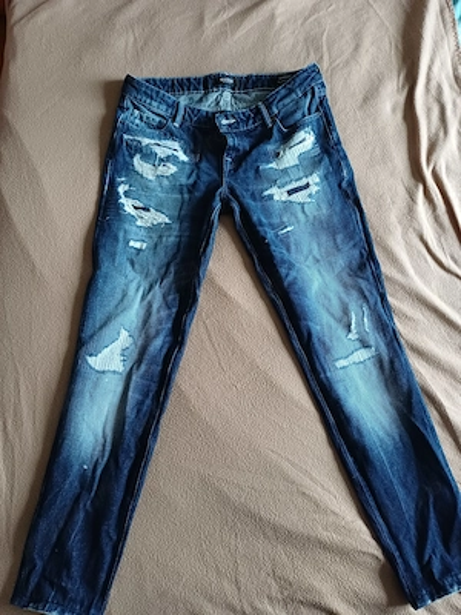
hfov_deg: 54.9
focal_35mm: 25
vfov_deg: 69.4
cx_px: 230
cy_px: 308
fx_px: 444
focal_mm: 4.65
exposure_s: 1/25
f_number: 1.8
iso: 500
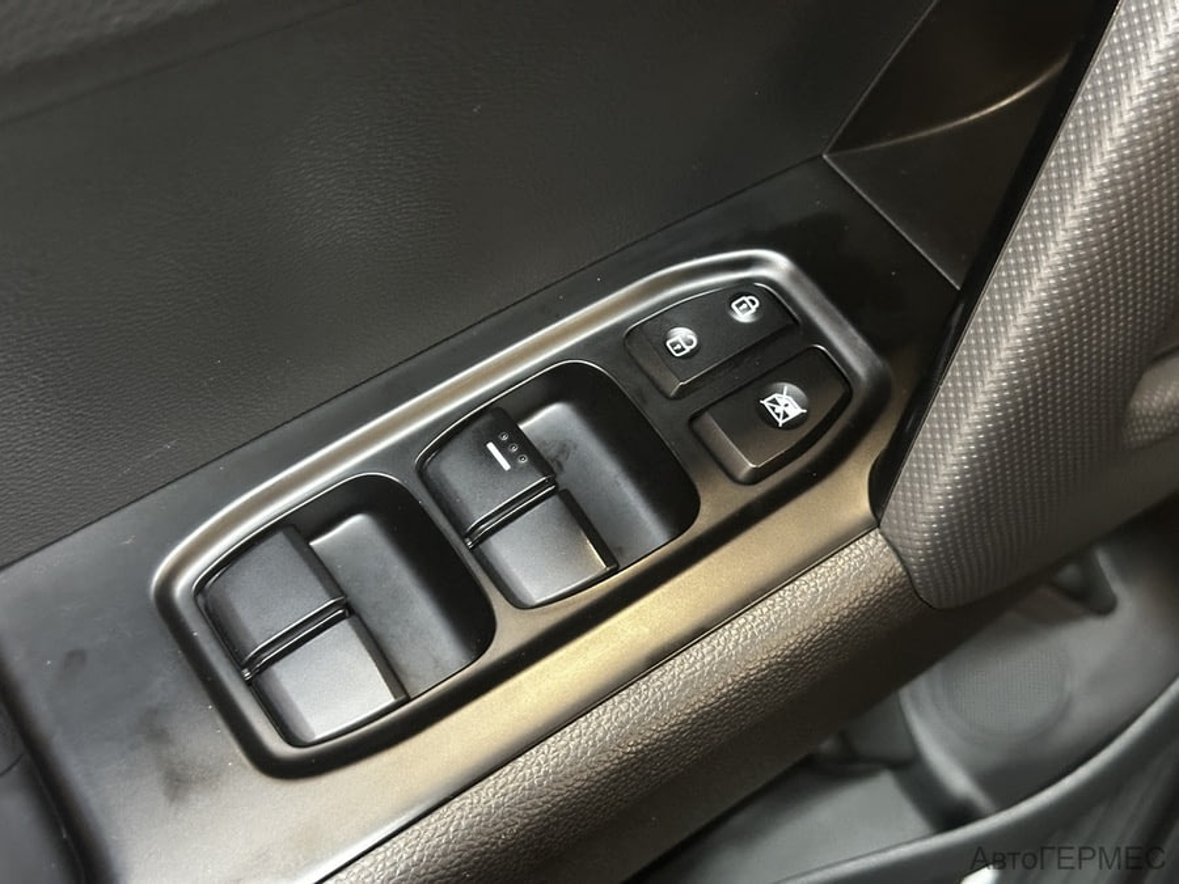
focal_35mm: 48
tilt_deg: -57.0
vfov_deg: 30.3
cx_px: 590
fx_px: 1635
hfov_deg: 39.7
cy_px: 442
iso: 640
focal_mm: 6.86
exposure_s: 1/25
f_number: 1.78
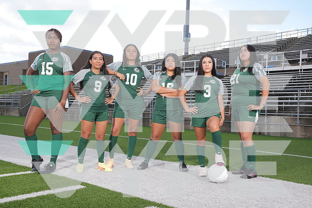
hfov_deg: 51.9
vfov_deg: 36.0
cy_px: 104
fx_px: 321
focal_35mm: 37
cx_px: 156
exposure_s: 1/200
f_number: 9
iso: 200
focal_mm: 37
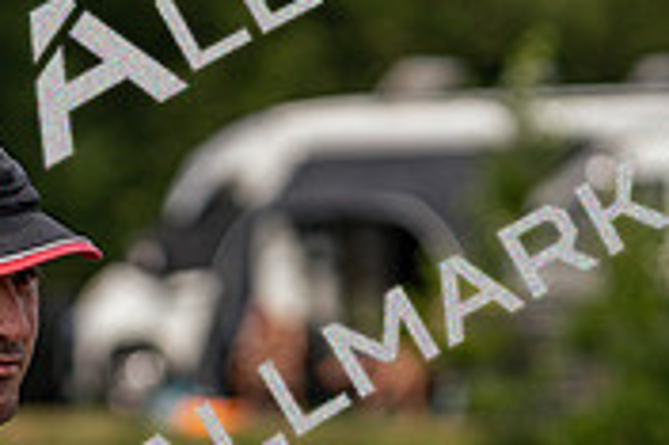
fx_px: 12235
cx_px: 239
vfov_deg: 2.1
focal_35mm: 659
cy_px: 725
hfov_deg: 3.1
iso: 250
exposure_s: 1/1600
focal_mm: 200
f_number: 5.6
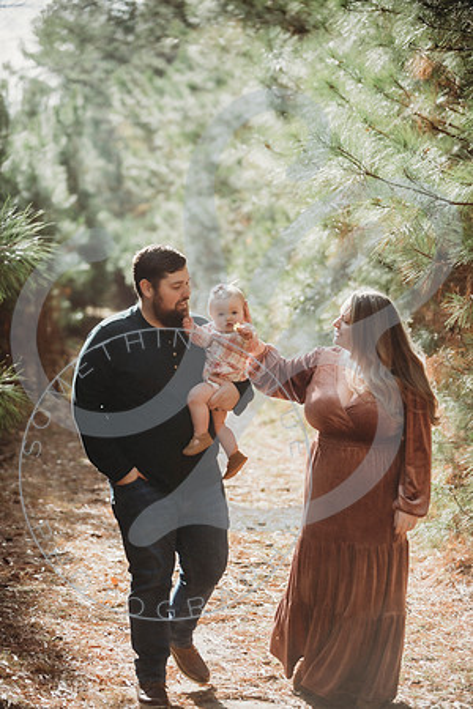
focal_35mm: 86
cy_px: 354
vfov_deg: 23.6
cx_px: 236
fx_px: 1695
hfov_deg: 15.9
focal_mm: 86
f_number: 2.8
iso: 100
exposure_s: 1/400
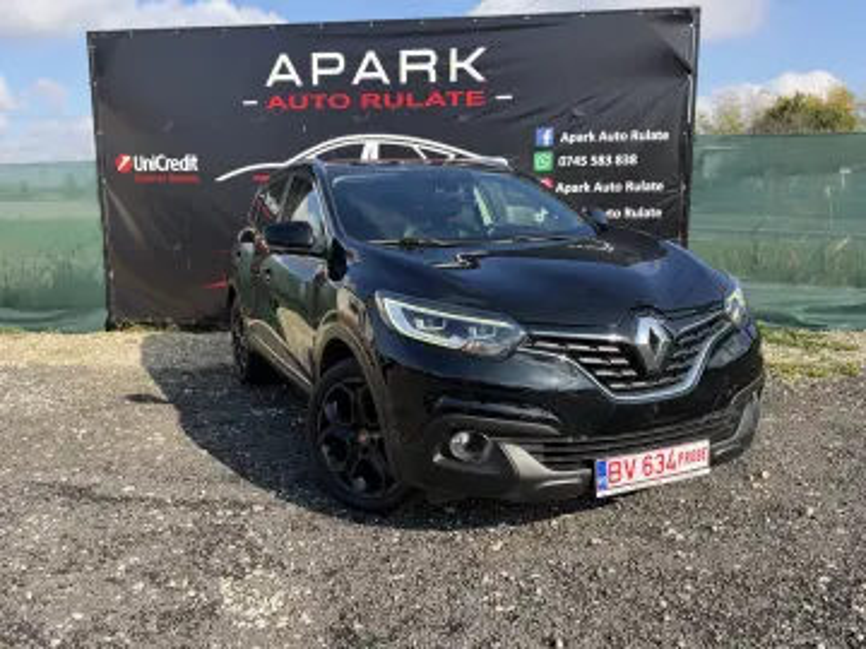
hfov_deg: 61.7
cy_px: 324
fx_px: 726
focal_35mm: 29
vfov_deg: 48.2
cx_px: 433
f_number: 1.8
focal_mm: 6.93
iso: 80
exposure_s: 1/1608
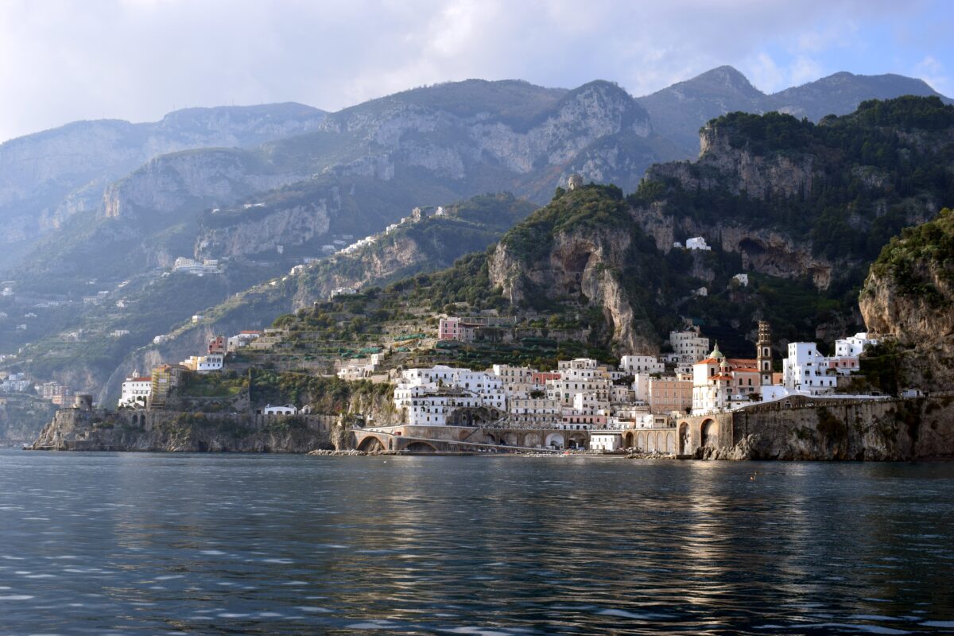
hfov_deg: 37.9
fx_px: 1391
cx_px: 477
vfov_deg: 25.8
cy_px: 318
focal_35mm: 52
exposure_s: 1/320
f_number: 9
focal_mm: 35
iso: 200
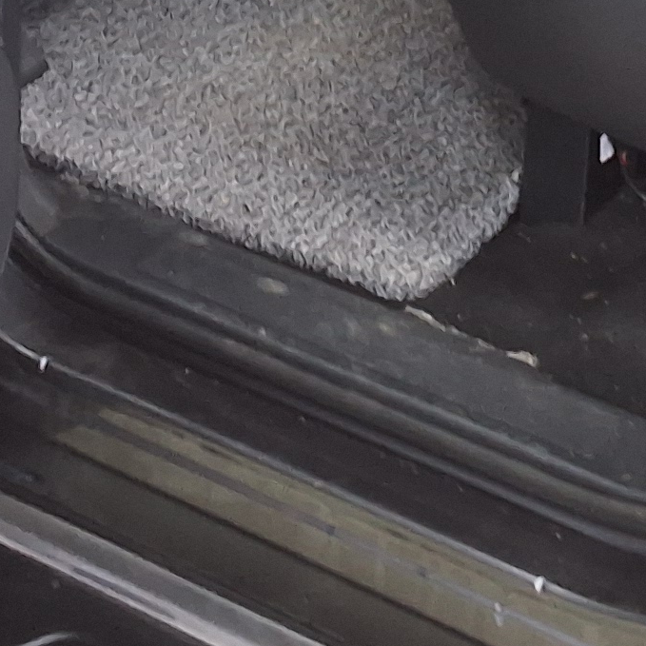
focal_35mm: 119
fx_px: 2513
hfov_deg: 14.7
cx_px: 329
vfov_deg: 13.9
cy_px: -276
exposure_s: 1/40
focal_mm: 2.91
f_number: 1.9
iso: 160
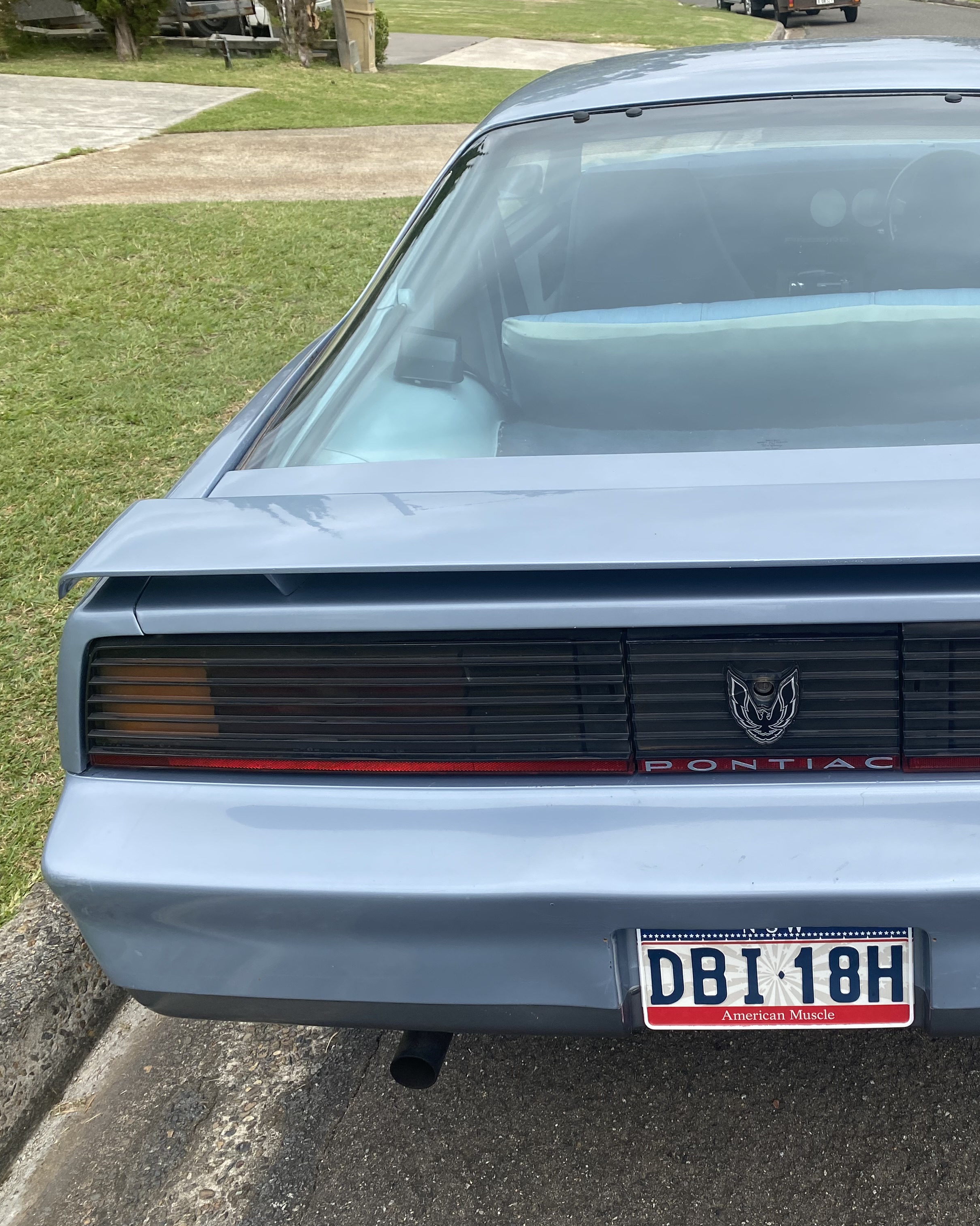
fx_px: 1233
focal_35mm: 34
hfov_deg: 41.5
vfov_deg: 52.8
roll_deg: +0.3
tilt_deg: -29.9
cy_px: 613
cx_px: 780
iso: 32
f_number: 1.8
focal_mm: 4.25
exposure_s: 1/1727
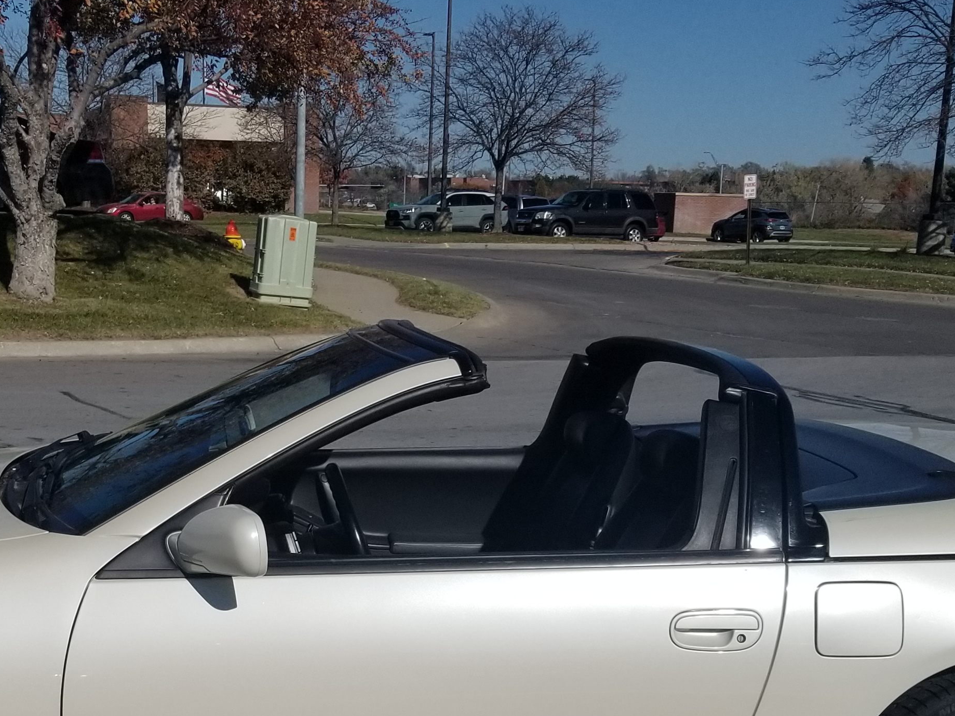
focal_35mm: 57
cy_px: 703
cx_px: 410
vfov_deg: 24.6
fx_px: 1572
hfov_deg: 33.7
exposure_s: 1/9600
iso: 50
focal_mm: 4.25
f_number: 1.7
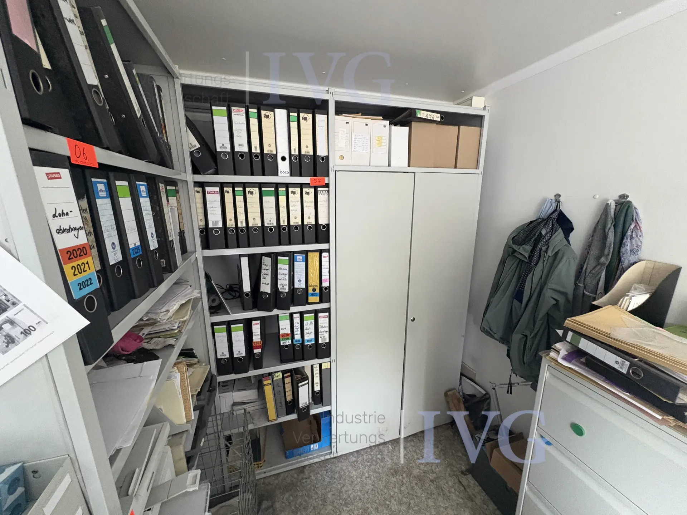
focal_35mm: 14
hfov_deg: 102.1
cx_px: 344
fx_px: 278
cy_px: 258
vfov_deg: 85.7
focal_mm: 2.22
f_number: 2.2
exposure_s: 1/60
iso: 500
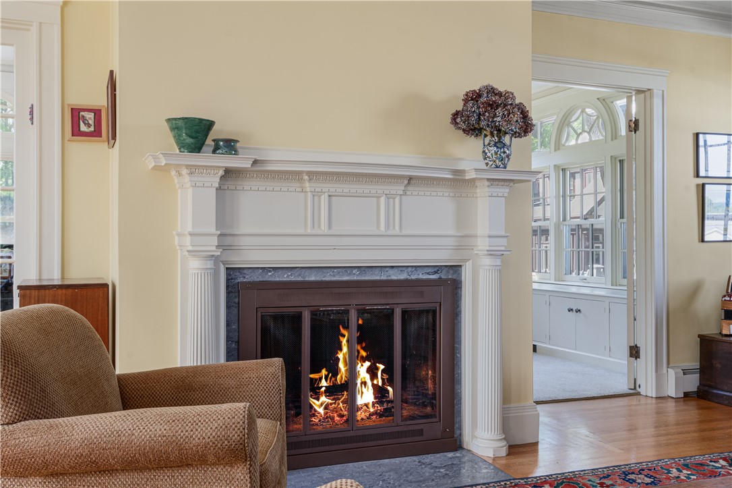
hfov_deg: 57.2
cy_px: 244
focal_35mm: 33
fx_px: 671
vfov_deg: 39.9
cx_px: 366
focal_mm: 22
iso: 400
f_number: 10
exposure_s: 1/10
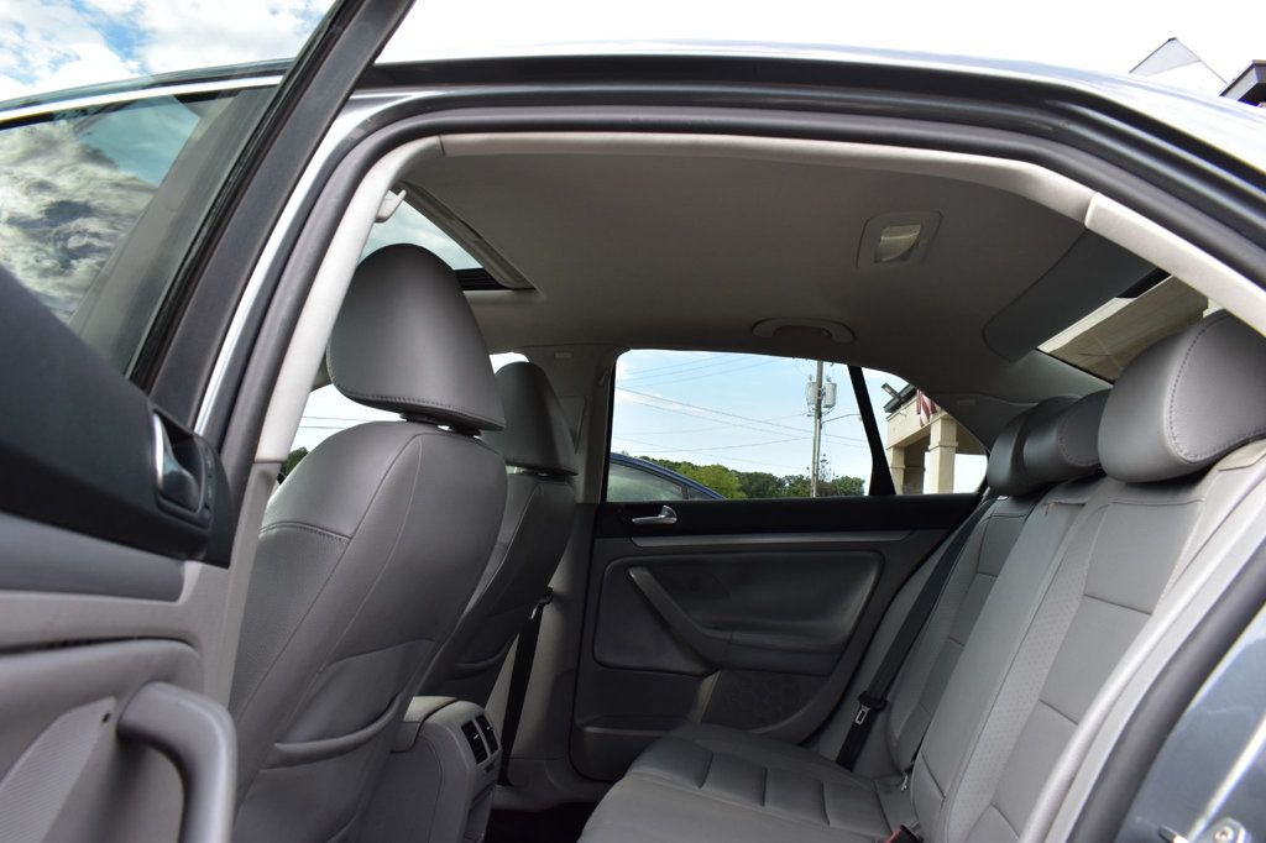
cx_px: 633
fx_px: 949
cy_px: 422
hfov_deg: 67.4
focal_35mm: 27
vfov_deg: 47.9
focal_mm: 18
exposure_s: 1/80
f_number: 8
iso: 400
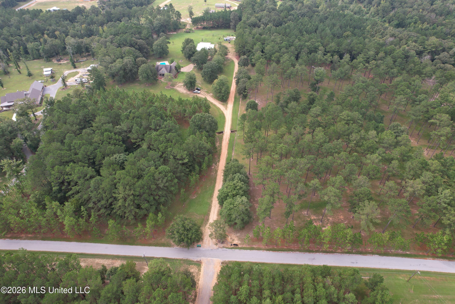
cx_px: 228
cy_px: 152
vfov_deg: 57.2
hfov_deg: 78.6
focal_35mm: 22
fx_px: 278
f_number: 2.8
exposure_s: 1/500
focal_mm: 8.38
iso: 100
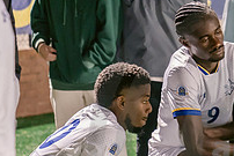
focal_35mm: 201
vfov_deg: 6.8
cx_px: 293
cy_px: 160
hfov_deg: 10.0
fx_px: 1307
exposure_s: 1/100
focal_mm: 70
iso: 2500
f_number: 3.2
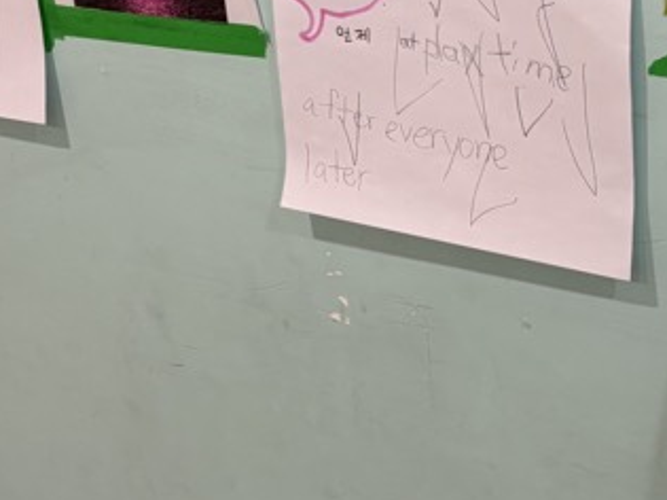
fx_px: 1907
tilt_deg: -19.2
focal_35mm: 99
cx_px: 502
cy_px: 195
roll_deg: +4.5
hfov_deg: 19.7
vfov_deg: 14.9
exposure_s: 1/60
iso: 80
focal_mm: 5.96
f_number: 1.6
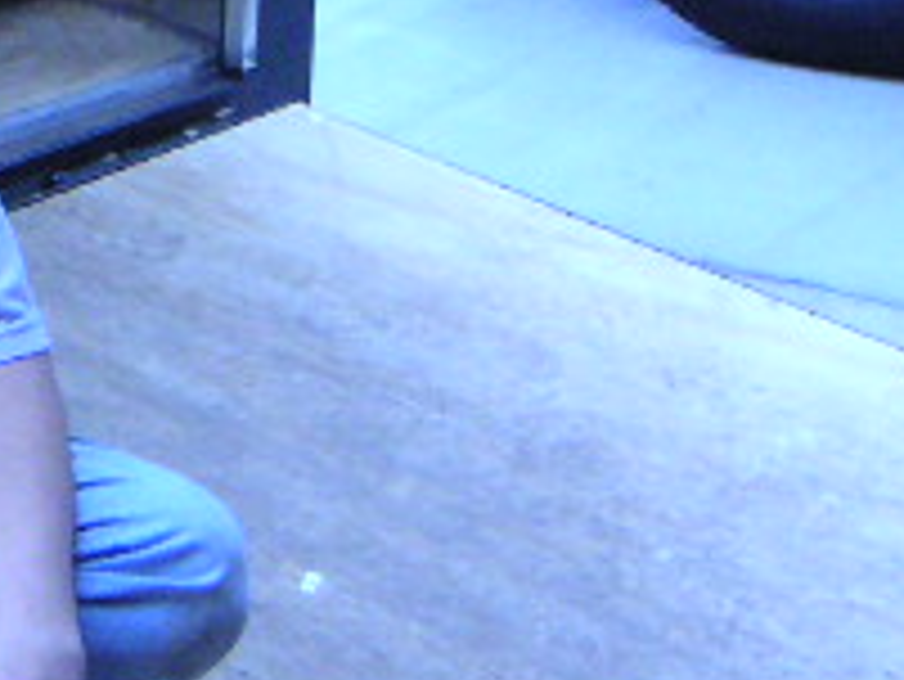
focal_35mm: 137
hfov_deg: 13.7
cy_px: 131
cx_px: -333
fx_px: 3580
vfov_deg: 10.8
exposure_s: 1/350
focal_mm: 5.7
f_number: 6.7
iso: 400
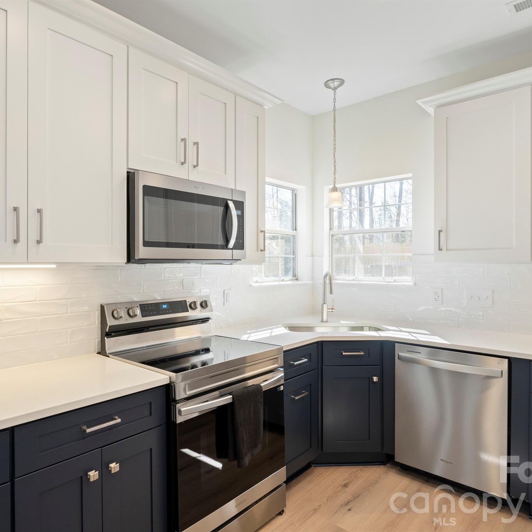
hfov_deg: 66.9
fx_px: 400
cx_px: 225
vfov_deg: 67.3
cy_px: 266
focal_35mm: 23
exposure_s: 1/13
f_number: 8
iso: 400
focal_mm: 12
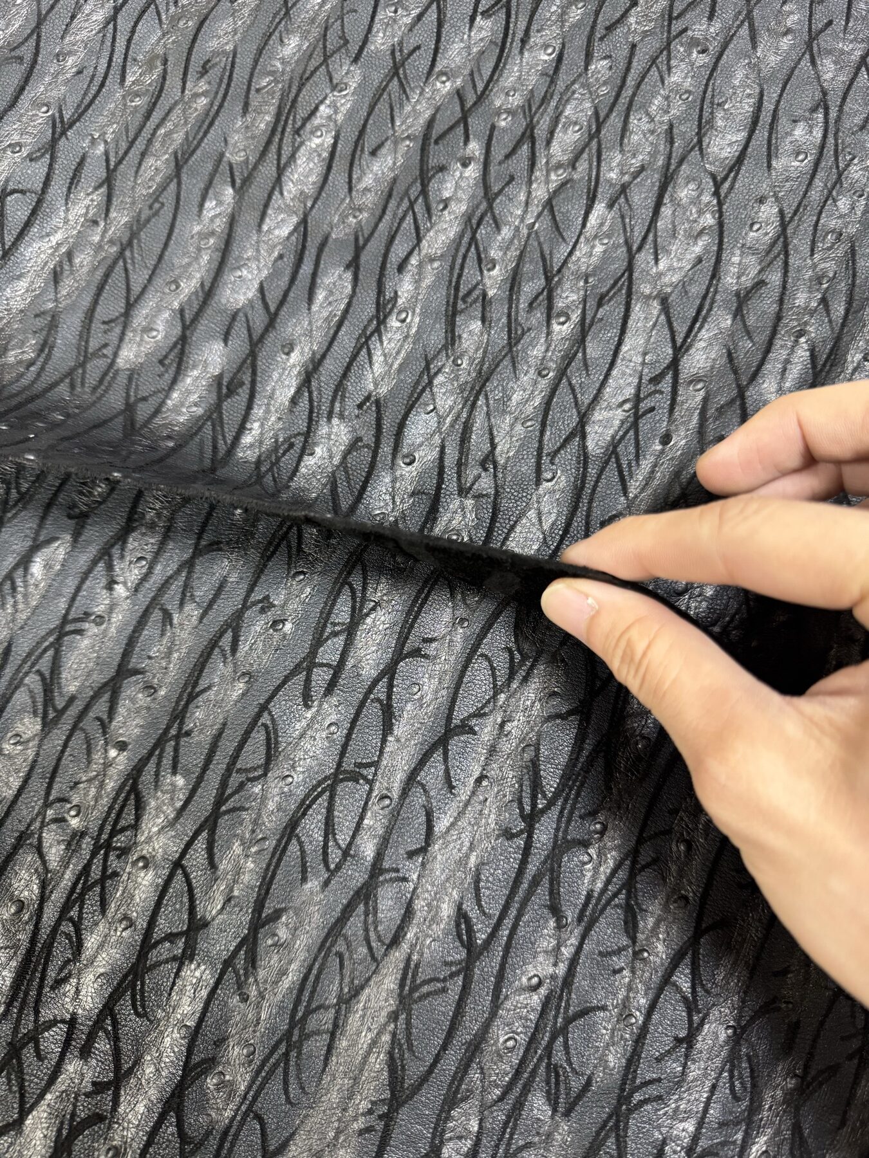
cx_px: 434
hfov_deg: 56.8
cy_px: 579
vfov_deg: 71.6
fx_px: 803
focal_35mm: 24
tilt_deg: -79.1
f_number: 1.78
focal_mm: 6.76
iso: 640
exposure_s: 1/60
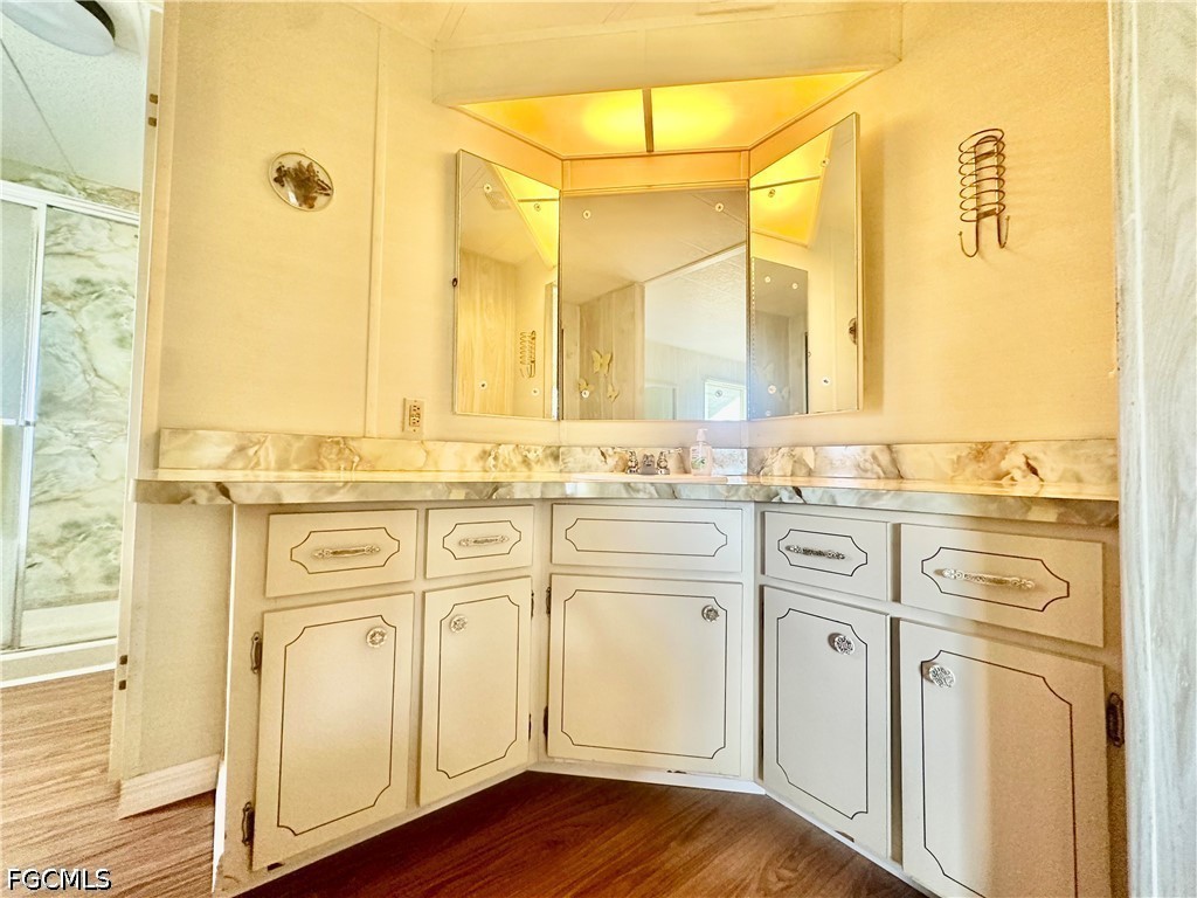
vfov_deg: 85.7
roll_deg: -1.1
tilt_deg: +1.1
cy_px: 449
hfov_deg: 102.1
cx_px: 598
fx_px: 484
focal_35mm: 14
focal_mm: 2.22
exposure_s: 1/60
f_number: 2.2
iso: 400
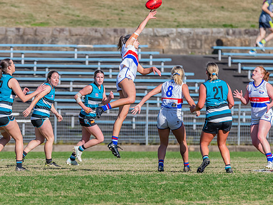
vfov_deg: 1.9
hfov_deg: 2.5
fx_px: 6208
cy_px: 92
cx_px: 142
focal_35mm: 787
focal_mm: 460
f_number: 9
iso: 800
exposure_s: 1/1600
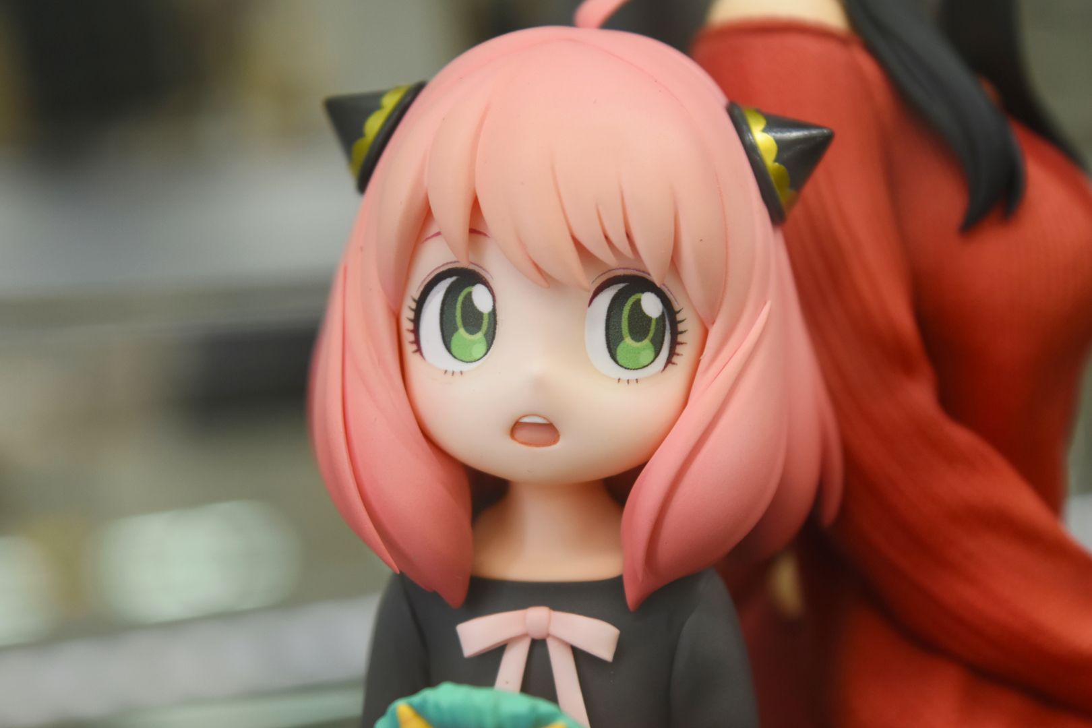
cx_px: 546
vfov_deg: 16.6
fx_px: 2502
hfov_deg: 24.6
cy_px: 364
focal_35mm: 82
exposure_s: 1/125
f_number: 5.6
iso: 640
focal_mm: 55
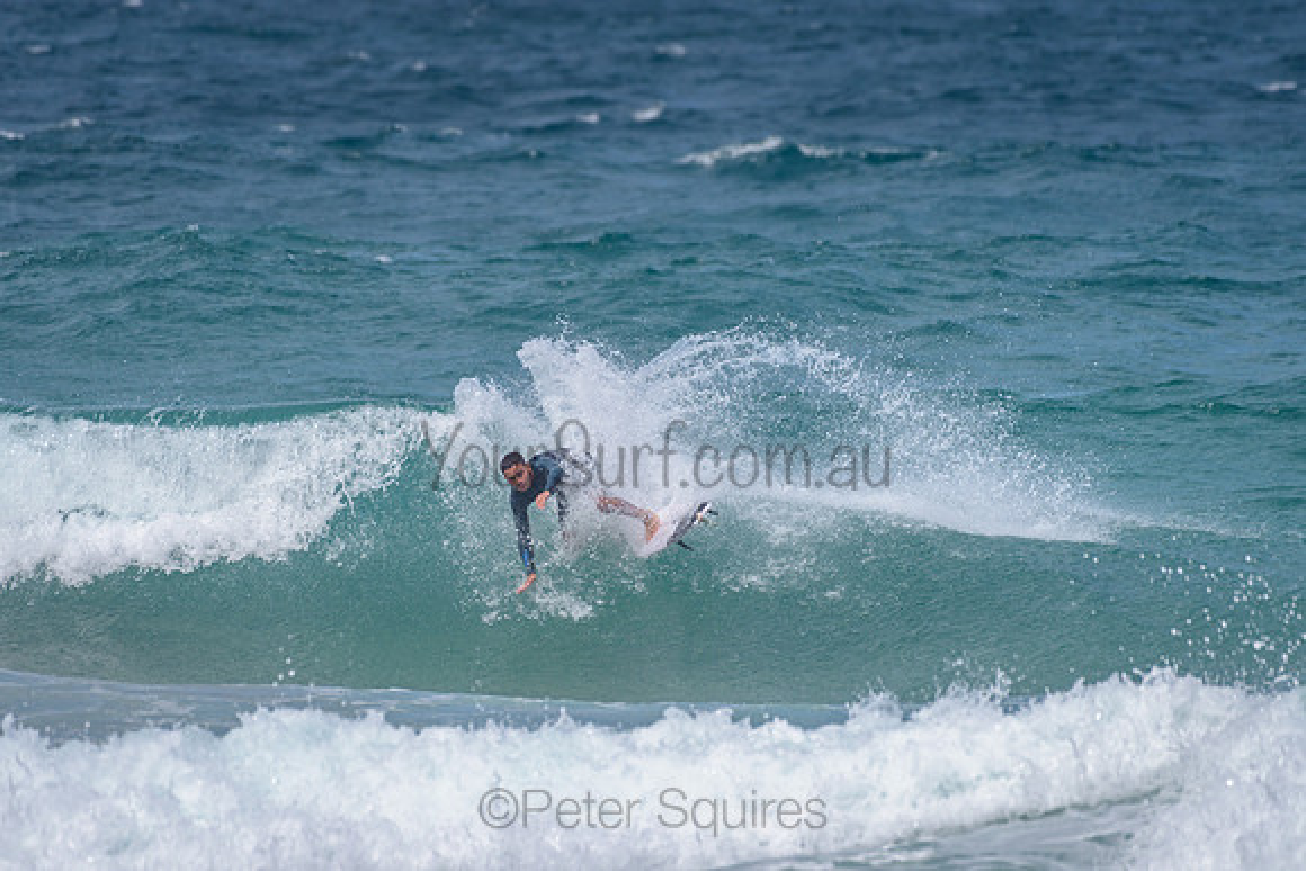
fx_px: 22255
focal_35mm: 613
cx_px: 651
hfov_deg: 3.4
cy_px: 368
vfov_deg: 2.2
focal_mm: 500
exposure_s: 1/2000
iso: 80
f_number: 5.6
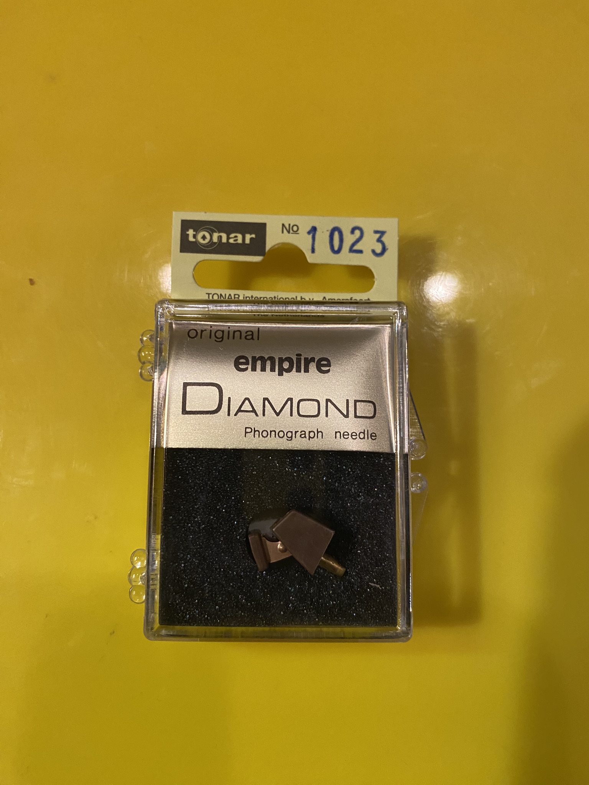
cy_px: 392
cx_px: 294
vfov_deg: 69.4
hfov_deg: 54.9
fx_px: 567
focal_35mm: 25
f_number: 1.8
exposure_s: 1/50
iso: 320
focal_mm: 4.25
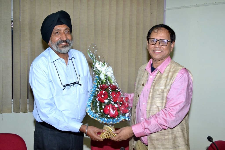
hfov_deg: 53.1
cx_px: 112
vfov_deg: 36.9
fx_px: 225
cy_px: 75
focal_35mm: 36
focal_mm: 24
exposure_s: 1/160
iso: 1600
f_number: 6.3
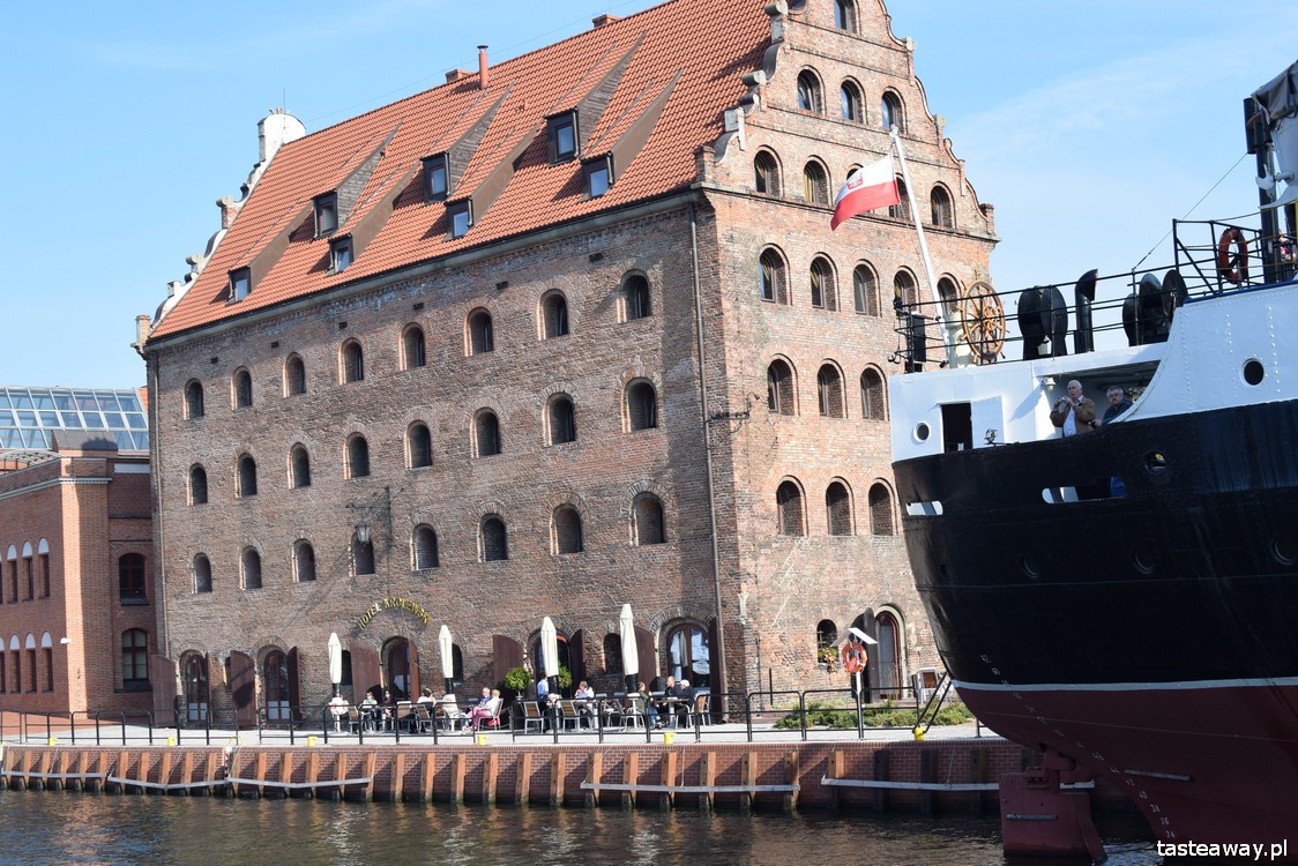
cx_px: 649
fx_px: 1893
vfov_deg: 25.8
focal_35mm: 52
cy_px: 433
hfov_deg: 37.8
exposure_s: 1/250
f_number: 8
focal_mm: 35
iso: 200
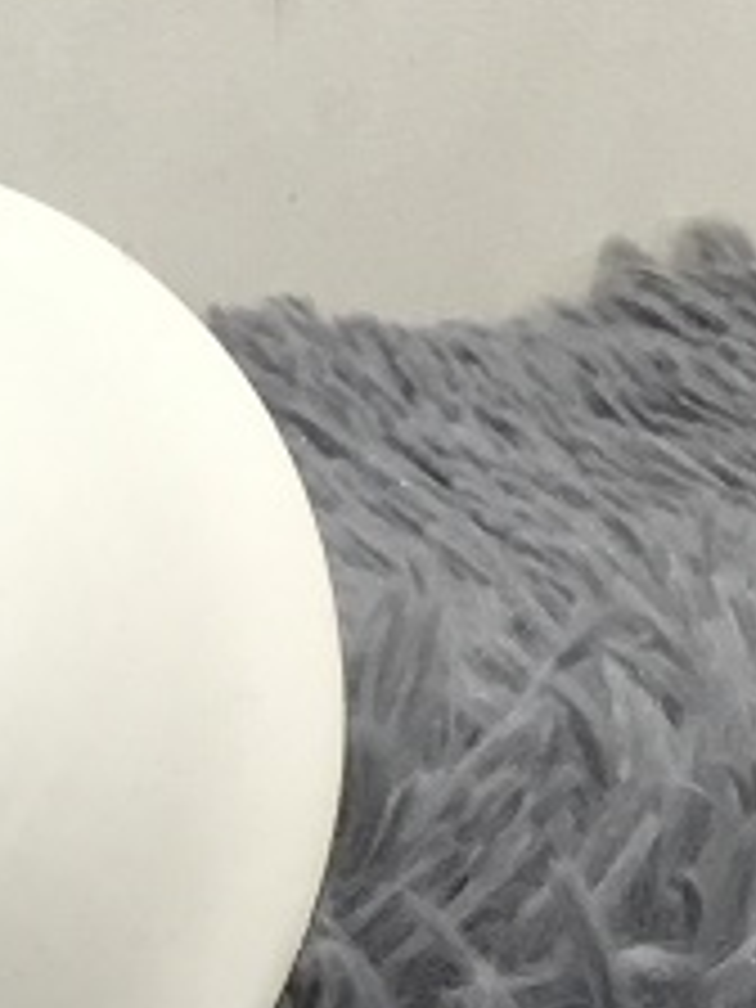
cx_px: -549
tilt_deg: -16.4
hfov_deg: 8.6
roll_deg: +0.6
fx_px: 4834
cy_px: 724
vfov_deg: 11.9
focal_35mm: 166
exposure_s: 1/33
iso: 100
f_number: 2.4
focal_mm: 3.3
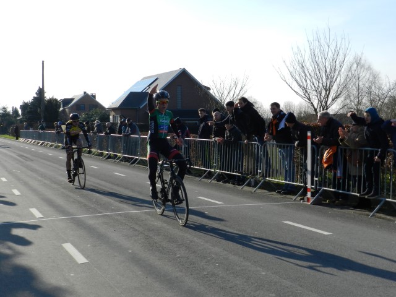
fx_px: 526
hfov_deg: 41.2
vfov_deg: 31.5
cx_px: 198
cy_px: 148
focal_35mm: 46
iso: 160
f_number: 5
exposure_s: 1/640
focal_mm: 8.1
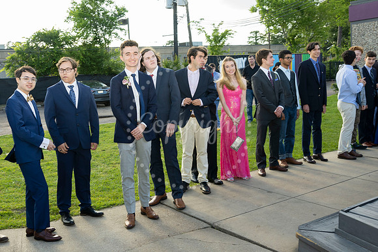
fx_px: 420
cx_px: 167
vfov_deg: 33.4
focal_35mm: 40
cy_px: 126
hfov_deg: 48.3
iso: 400
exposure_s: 1/250
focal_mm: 24
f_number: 5.6
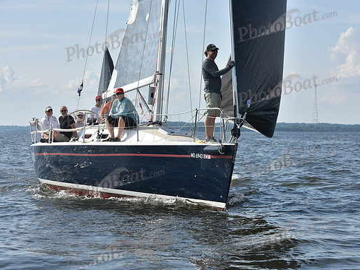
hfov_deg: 18.9
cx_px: 202
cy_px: 135
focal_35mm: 104
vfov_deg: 14.2
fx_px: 1081
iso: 320
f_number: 8
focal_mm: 95
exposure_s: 1/1250
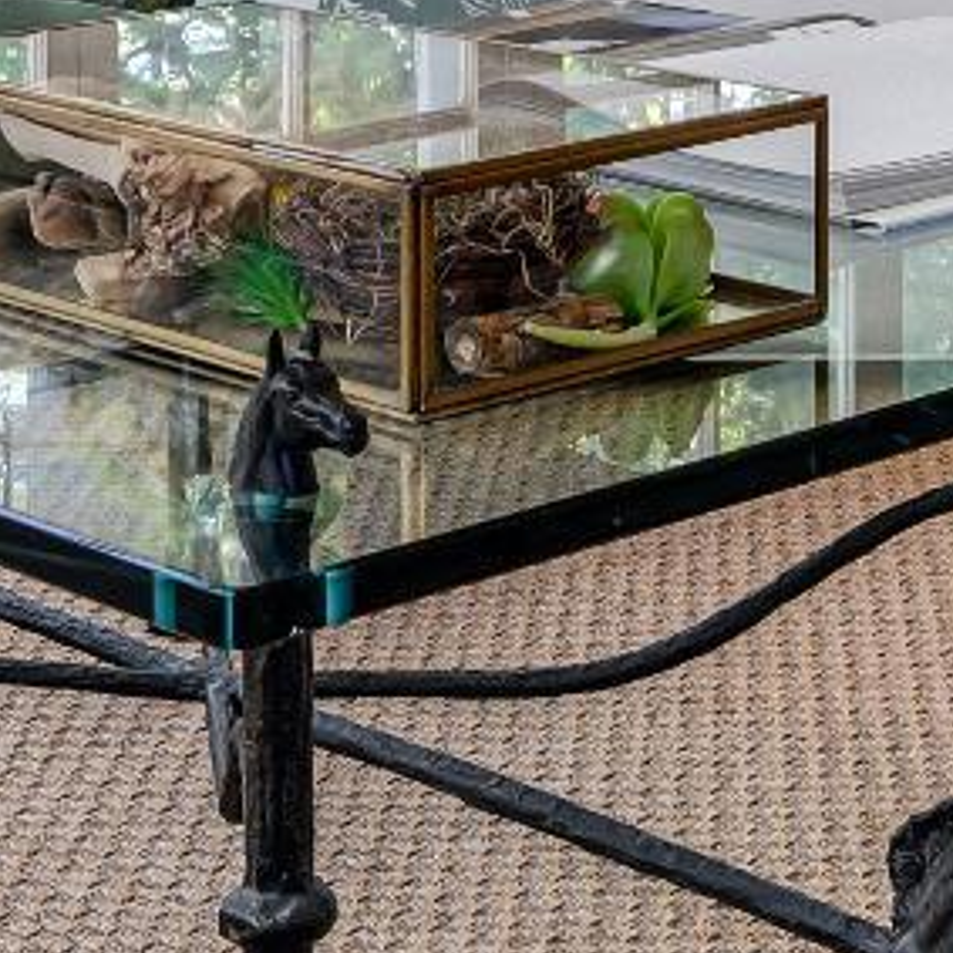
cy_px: -482
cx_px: 795
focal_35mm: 108
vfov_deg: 14.9
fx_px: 3364
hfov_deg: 16.0
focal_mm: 16
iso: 320
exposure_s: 1/40
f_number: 11
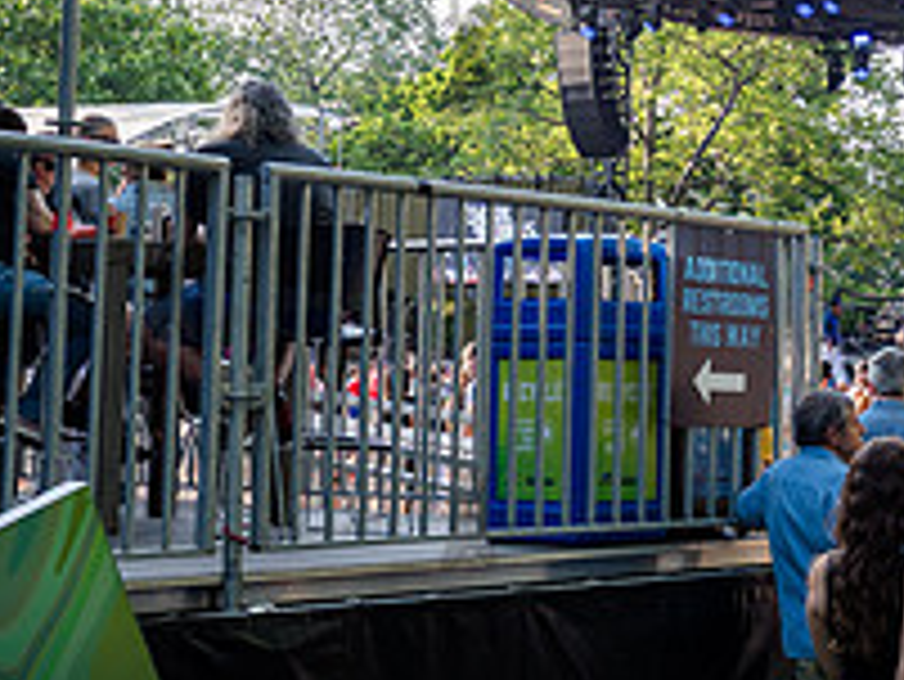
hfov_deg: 20.6
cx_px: 1019
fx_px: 2352
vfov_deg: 16.4
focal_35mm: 90
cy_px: 261
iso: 400
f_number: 4.5
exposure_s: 1/400
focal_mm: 31
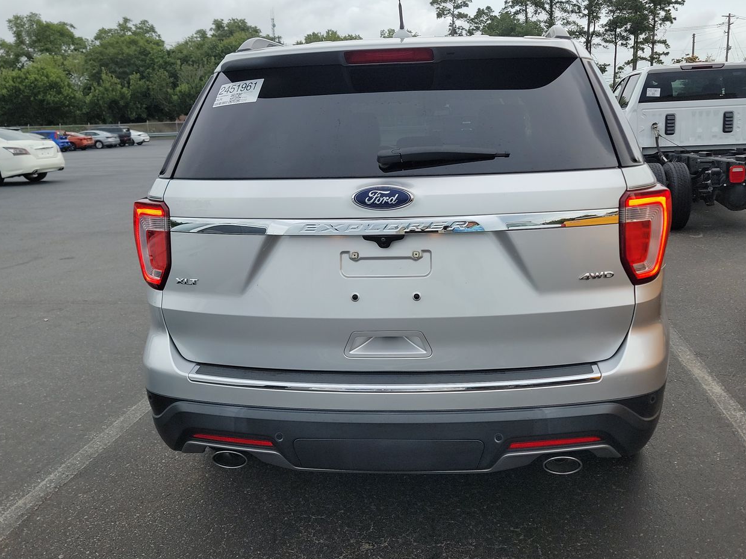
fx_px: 668
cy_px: 245
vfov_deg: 45.3
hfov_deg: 58.3
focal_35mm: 31
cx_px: 397
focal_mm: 6.7
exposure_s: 1/144
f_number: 1.8
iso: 50
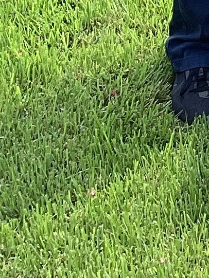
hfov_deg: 7.6
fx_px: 1505
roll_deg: +0.1
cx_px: 442
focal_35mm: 187
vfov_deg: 9.3
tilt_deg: -4.7
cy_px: -433
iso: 25
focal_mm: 3.3
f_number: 2.4
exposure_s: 1/297
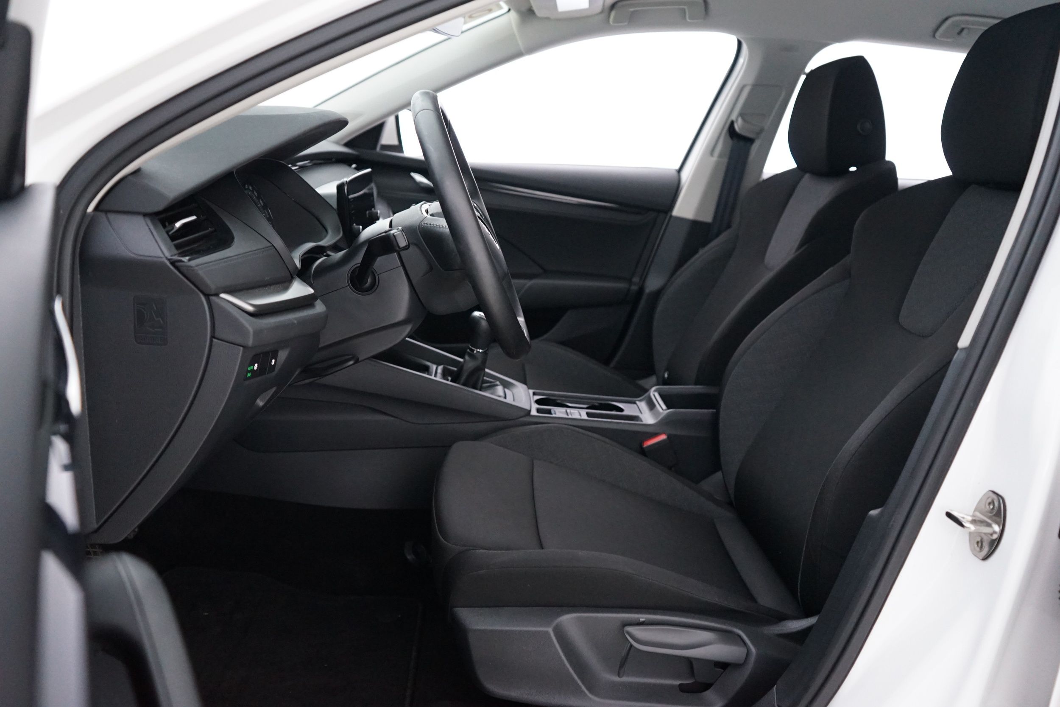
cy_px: 354
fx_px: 854
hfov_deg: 63.7
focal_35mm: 29
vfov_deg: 45.0
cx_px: 530
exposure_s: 1/10
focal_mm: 29
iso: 4000
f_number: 4
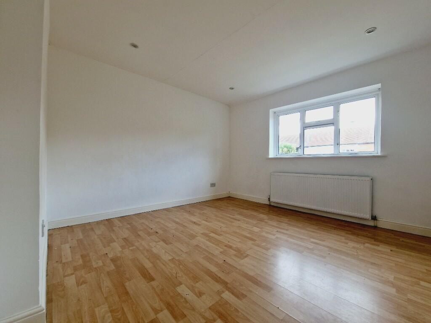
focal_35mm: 13
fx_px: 162
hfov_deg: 106.2
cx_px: 216
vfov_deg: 89.9
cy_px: 162
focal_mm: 2.2
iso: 50
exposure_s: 1/115
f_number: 2.2
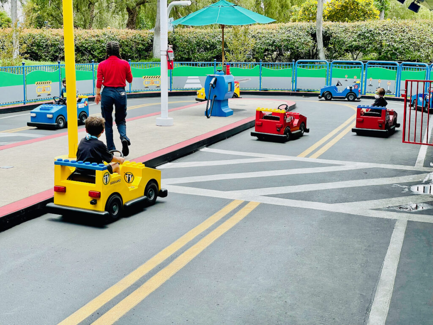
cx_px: 216
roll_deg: -0.9
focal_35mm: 52
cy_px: 162
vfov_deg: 28.0
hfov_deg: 36.8
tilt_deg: -9.0
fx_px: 650
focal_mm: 6
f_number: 2
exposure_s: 1/705
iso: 25
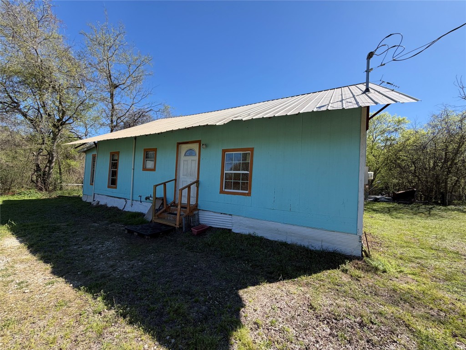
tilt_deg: +4.8
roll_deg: -3.2
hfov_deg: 102.1
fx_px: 188
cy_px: 175
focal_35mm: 14
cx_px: 233
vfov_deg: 85.7
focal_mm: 2.22
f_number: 2.2
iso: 32
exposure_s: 1/770
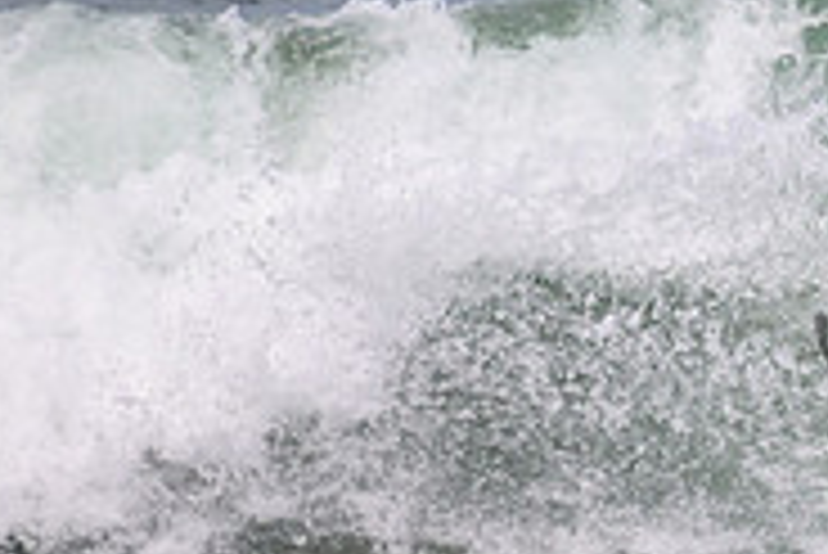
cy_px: 345
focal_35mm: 2520
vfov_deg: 0.5
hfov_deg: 0.8
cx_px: 1278
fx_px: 58004
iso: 900
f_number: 11
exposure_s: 1/2000
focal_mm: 800
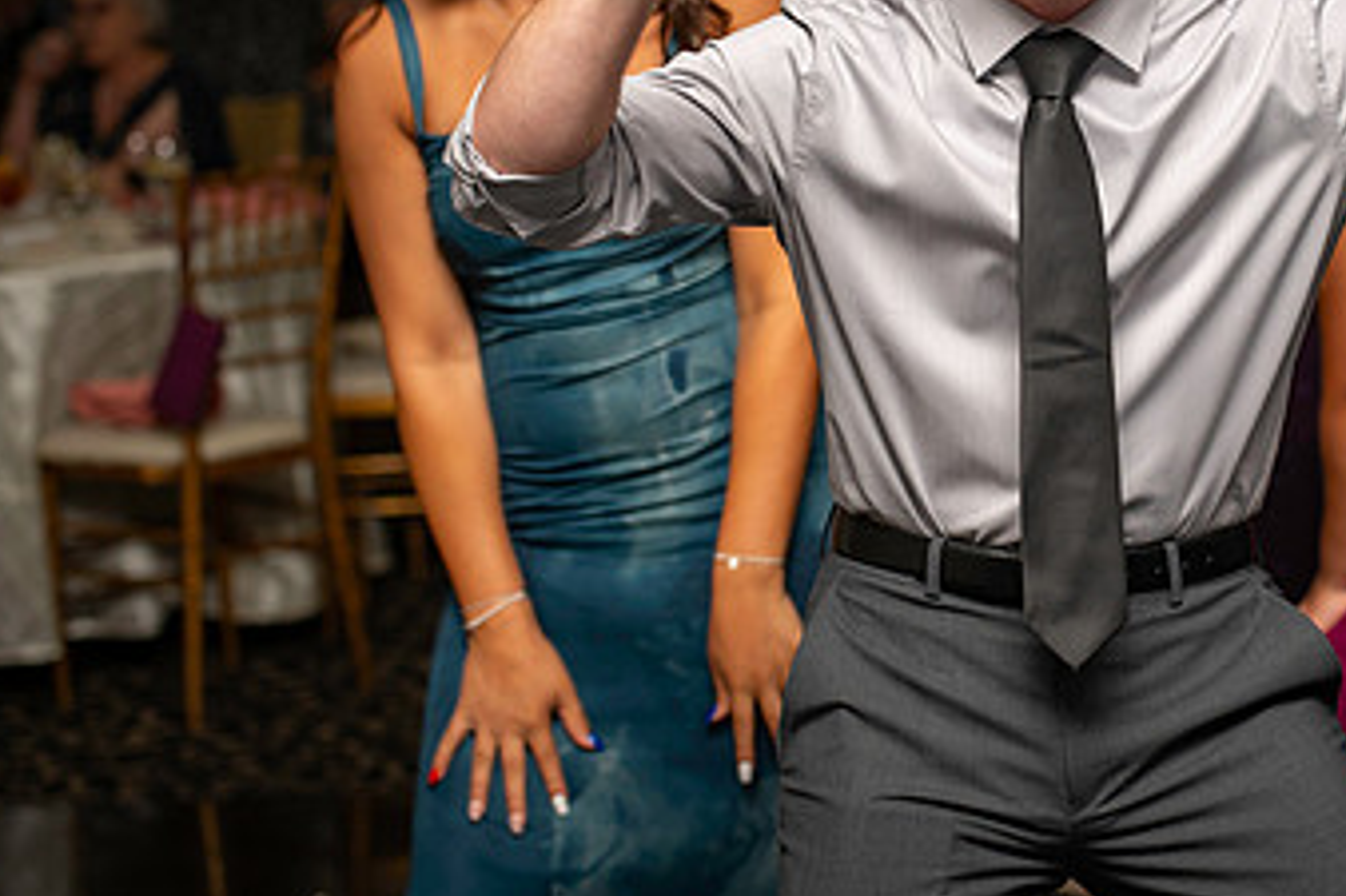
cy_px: 223
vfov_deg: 11.4
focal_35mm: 120
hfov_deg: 17.0
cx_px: 1031
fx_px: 4484
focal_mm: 70
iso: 640
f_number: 2.8
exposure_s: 1/125
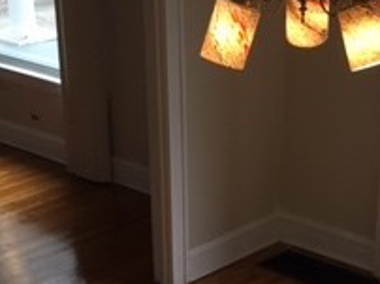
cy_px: 333
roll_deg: +1.4
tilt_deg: -27.1
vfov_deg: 15.5
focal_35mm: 92
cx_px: 209
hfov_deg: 21.3
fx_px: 1009
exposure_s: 1/120
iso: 40
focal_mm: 4.15
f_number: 2.2
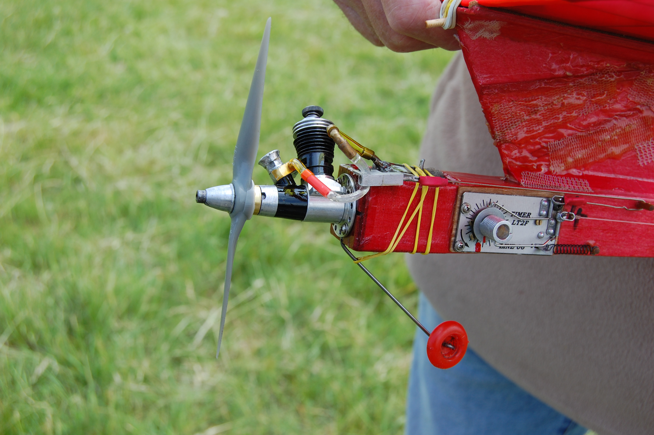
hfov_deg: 38.9
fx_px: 926
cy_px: 218
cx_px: 327
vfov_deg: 26.4
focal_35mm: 51
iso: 200
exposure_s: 1/250
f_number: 8
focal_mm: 34
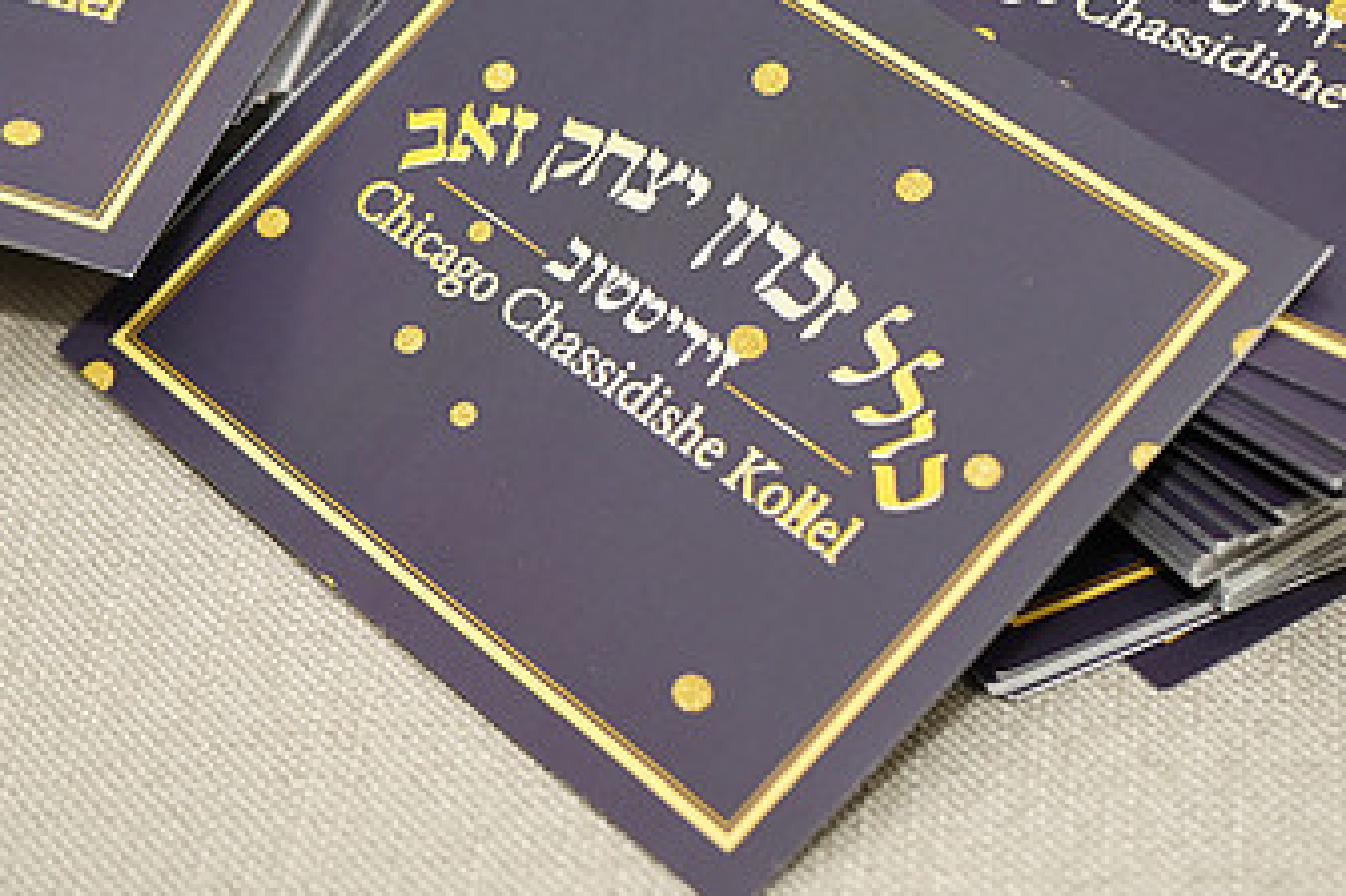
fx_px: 3625
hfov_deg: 21.0
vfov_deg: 14.0
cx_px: 591
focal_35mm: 97
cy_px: 135
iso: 250
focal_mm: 56
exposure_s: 1/100
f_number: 5
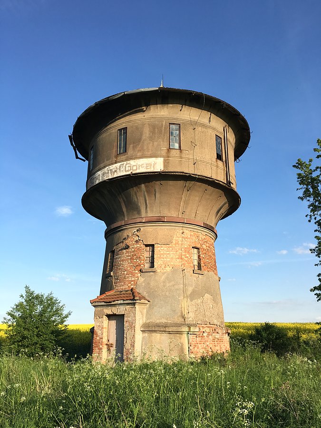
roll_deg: +0.1
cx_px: 160
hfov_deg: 48.2
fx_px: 359
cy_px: 214
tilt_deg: +18.2
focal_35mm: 29
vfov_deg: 61.7
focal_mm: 4.15
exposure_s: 1/1099
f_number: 2.2
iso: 25
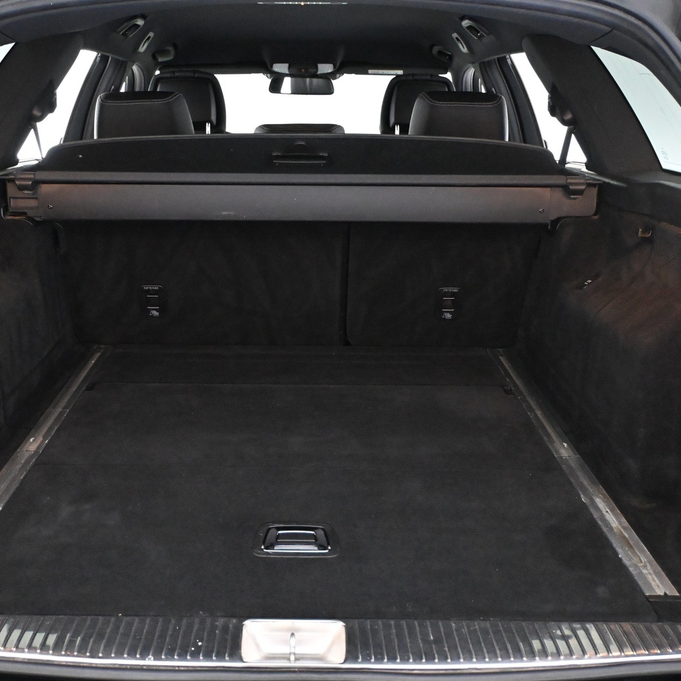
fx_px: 913
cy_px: 338
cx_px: 295
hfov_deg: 40.8
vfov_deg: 40.9
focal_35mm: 41
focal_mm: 20.5
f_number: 3.8
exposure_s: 1/60
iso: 7200
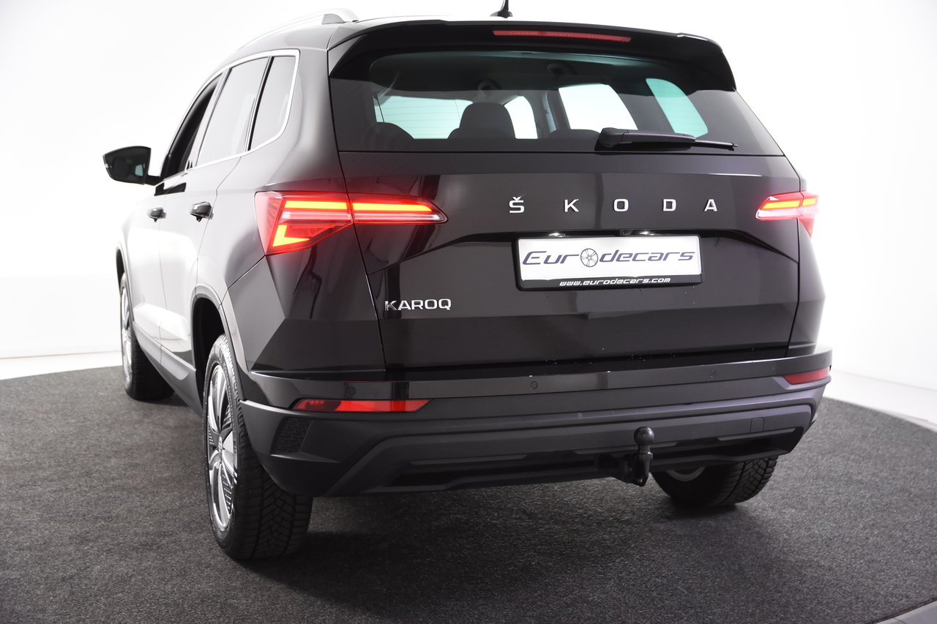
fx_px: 1210
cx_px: 468
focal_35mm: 46
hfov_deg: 42.3
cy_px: 312
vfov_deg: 28.9
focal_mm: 31
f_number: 4
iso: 1600
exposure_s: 1/60
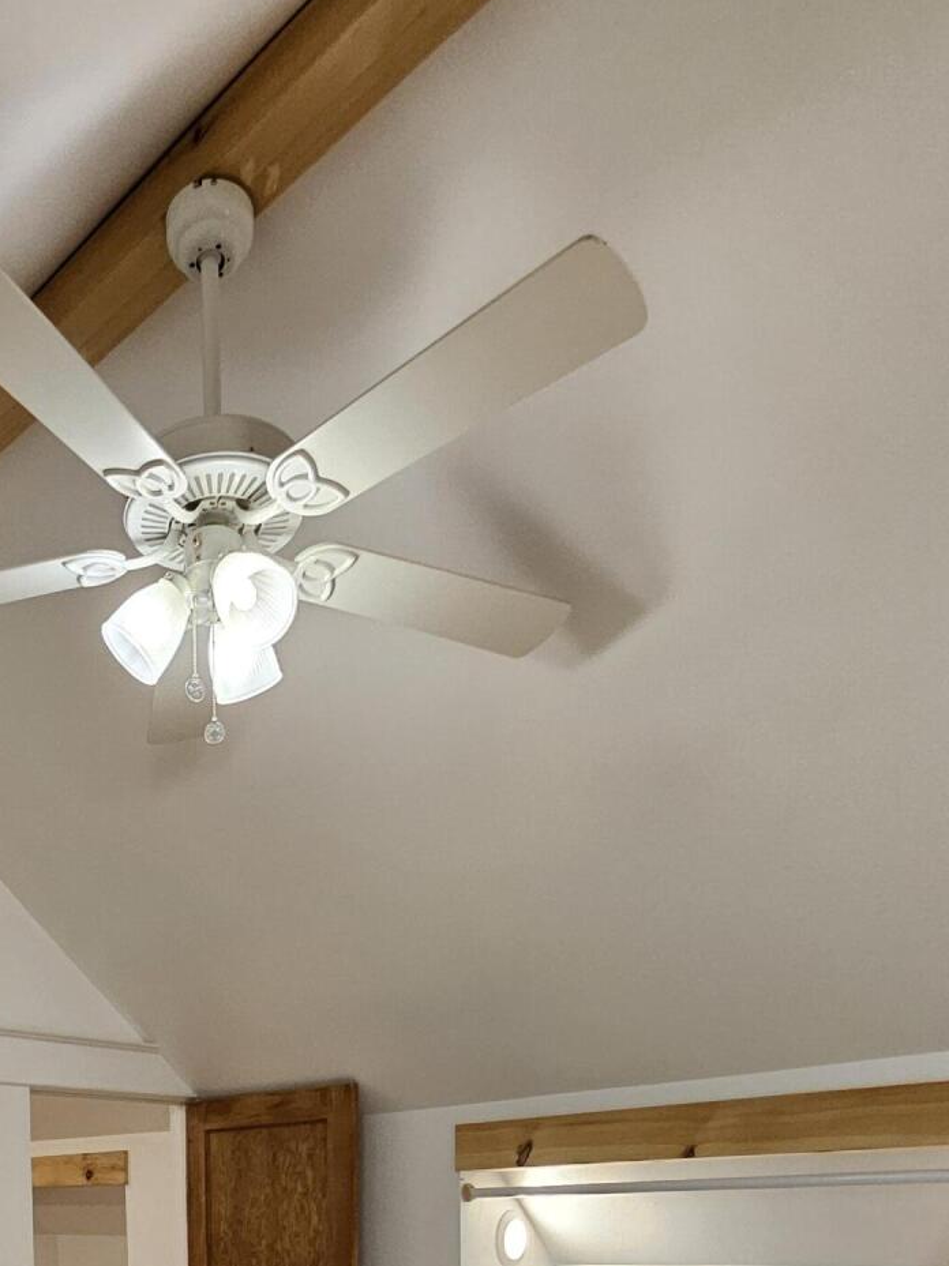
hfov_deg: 46.1
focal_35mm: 28
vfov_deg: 50.0
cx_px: 139
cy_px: 1297
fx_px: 1024
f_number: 2.2
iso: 80
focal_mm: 1.74
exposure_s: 1/60
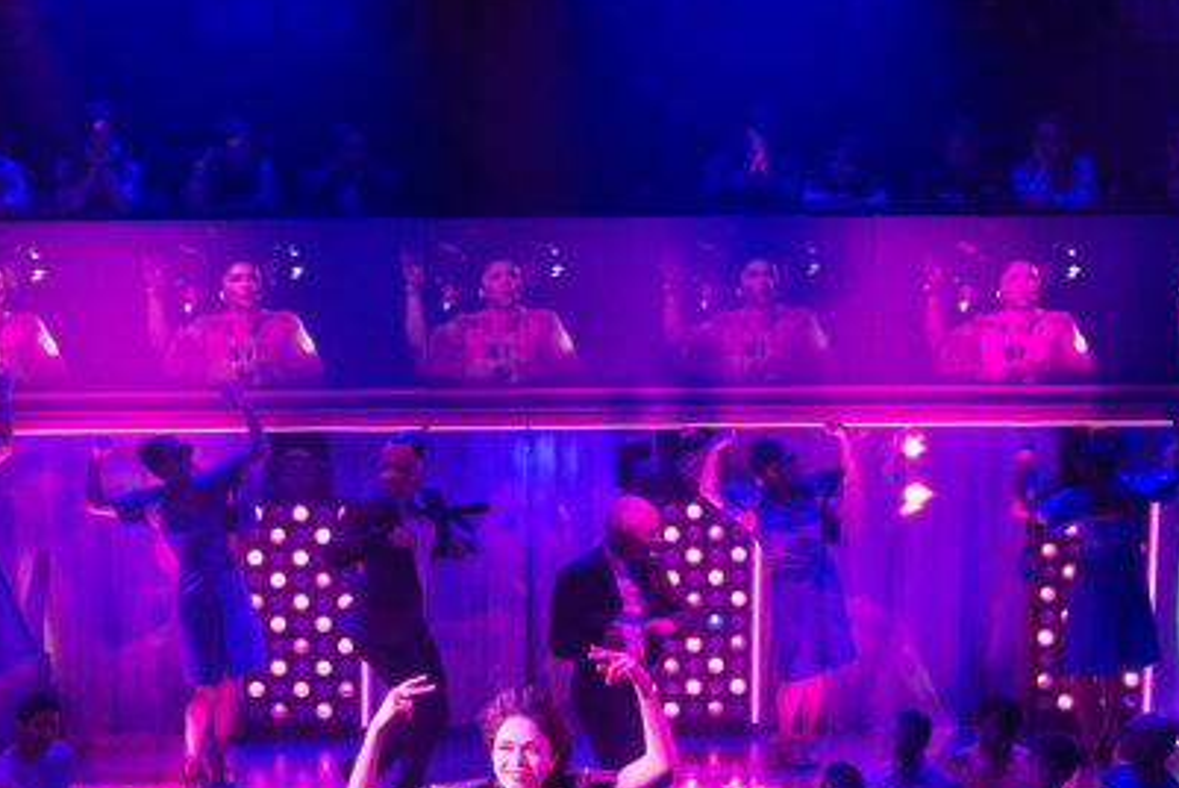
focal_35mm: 74
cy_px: 563
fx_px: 2425
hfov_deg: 27.3
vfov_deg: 18.4
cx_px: 509
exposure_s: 1/250
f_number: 3.5
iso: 500
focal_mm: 29
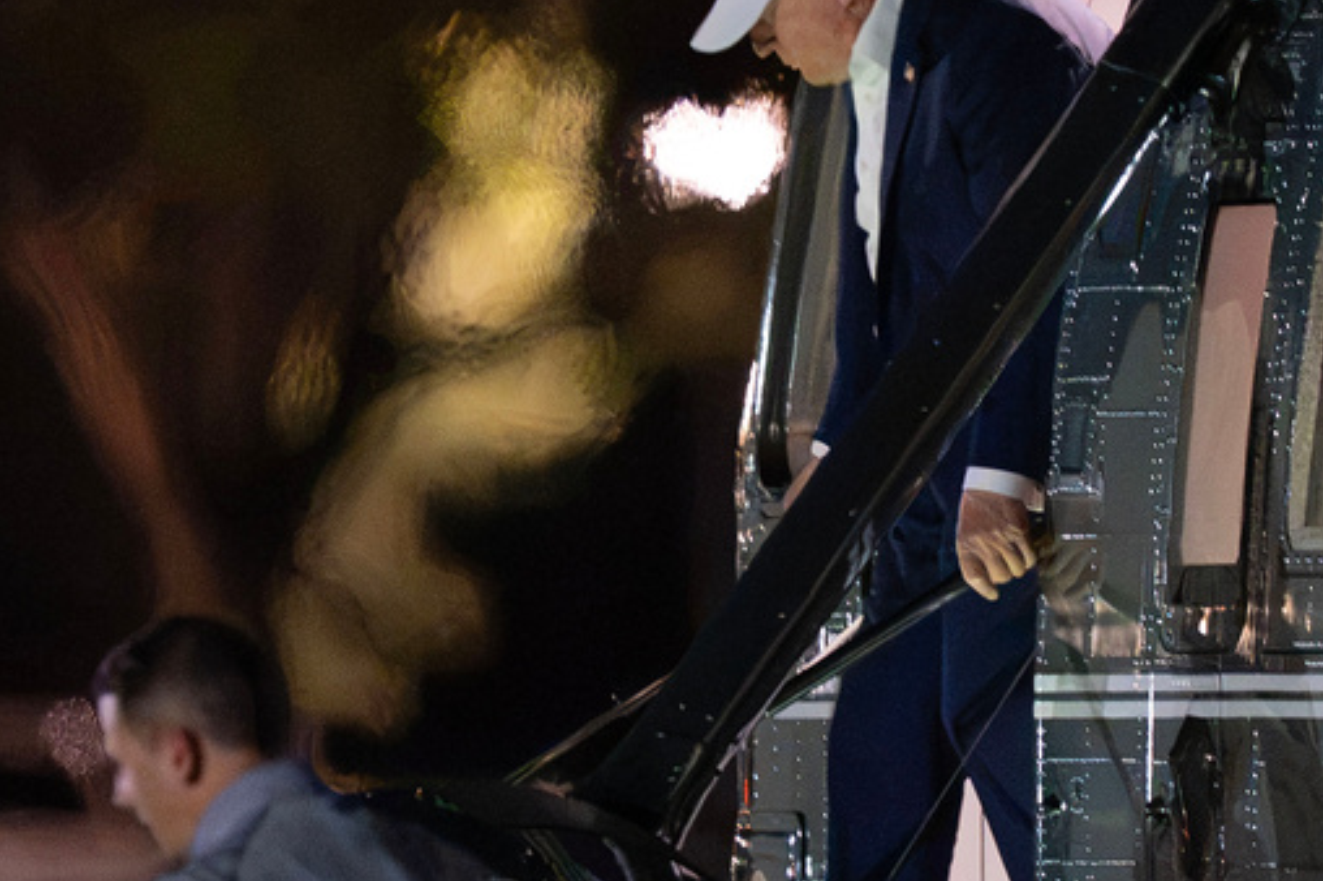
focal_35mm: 806
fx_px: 29600
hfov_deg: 2.6
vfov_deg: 1.7
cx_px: 471
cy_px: 584
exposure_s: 1/250
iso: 12800
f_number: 3.2
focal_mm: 400
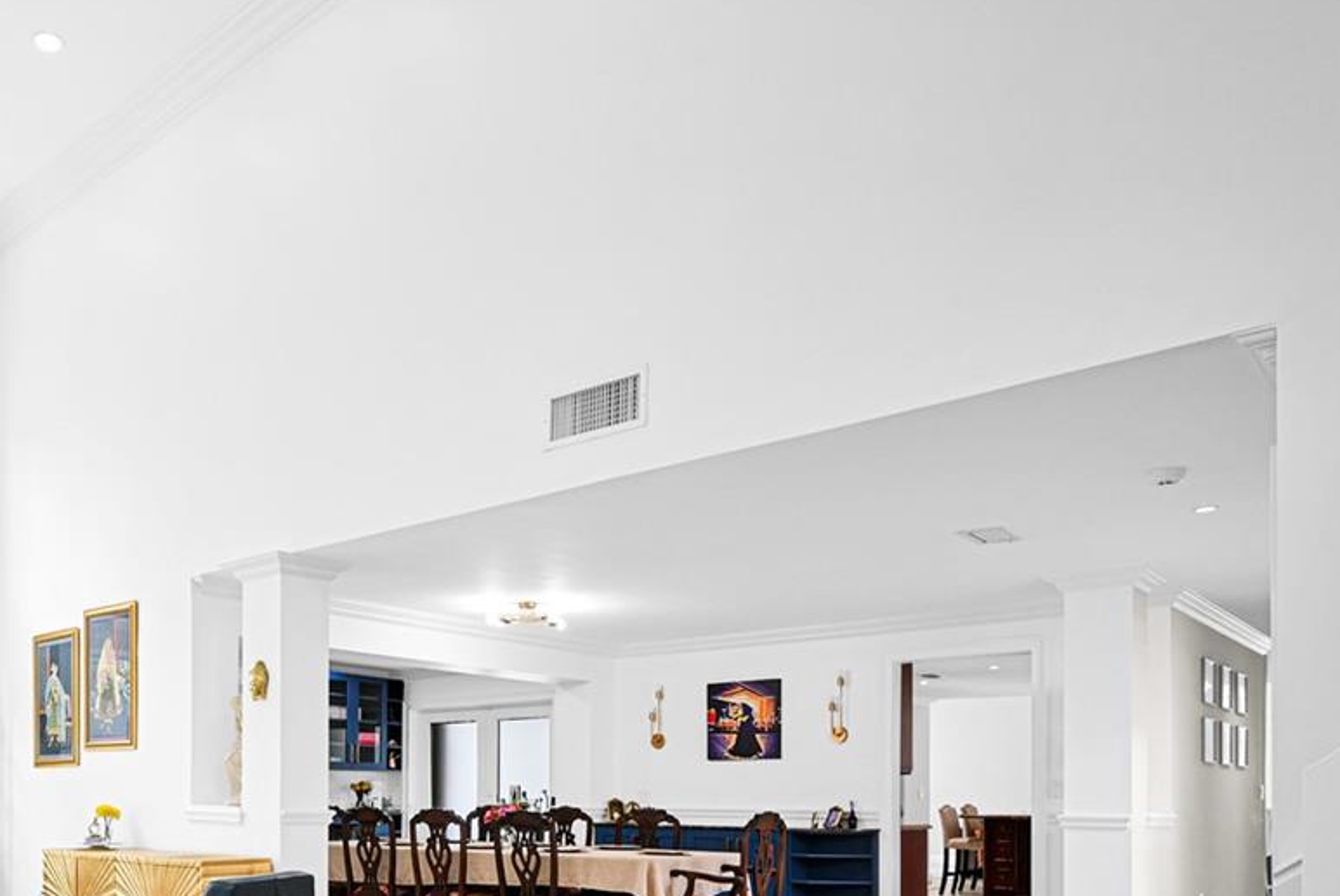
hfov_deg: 61.2
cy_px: 804
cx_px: 389
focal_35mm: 29
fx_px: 1080
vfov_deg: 41.5
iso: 100
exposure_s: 1/50
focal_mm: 14
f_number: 4
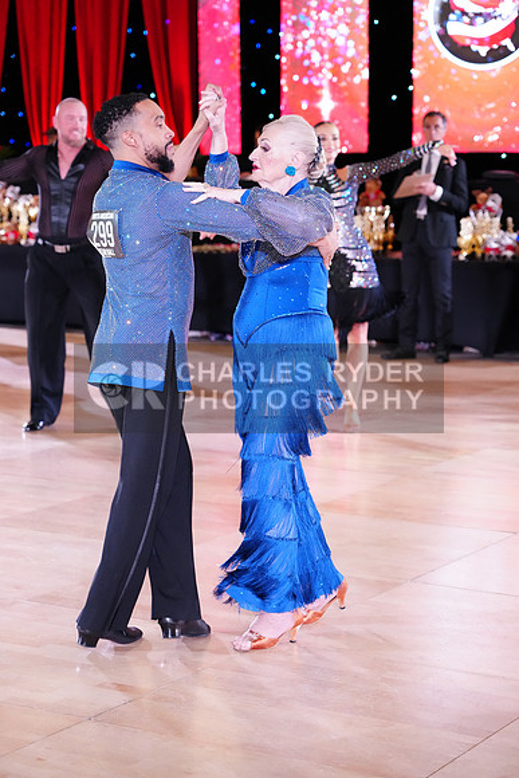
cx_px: 260
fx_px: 1794
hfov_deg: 16.5
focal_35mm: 83
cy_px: 389
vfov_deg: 24.5
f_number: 4
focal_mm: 83
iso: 4000
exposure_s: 1/250
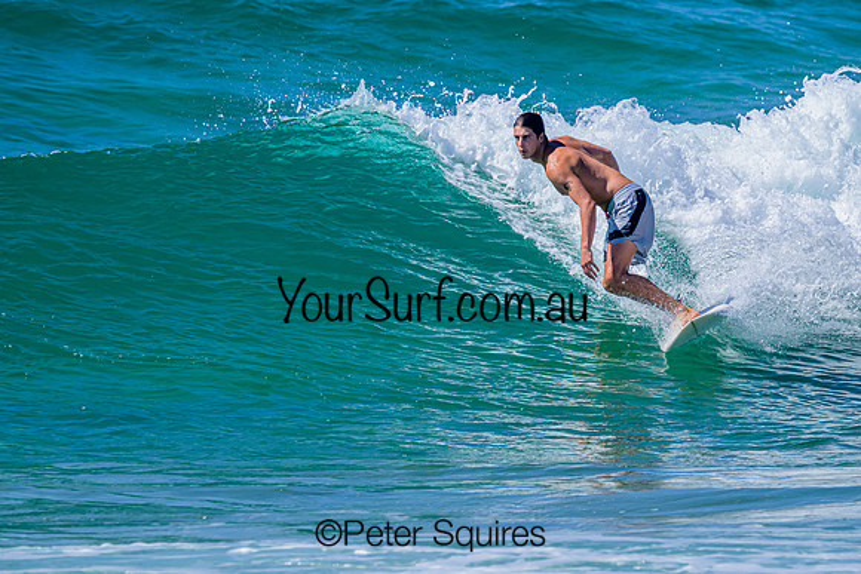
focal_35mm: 600
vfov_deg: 2.3
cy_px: 289
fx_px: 14345
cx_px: 501
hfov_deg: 3.4
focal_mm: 500
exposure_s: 1/2000
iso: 1000
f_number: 11
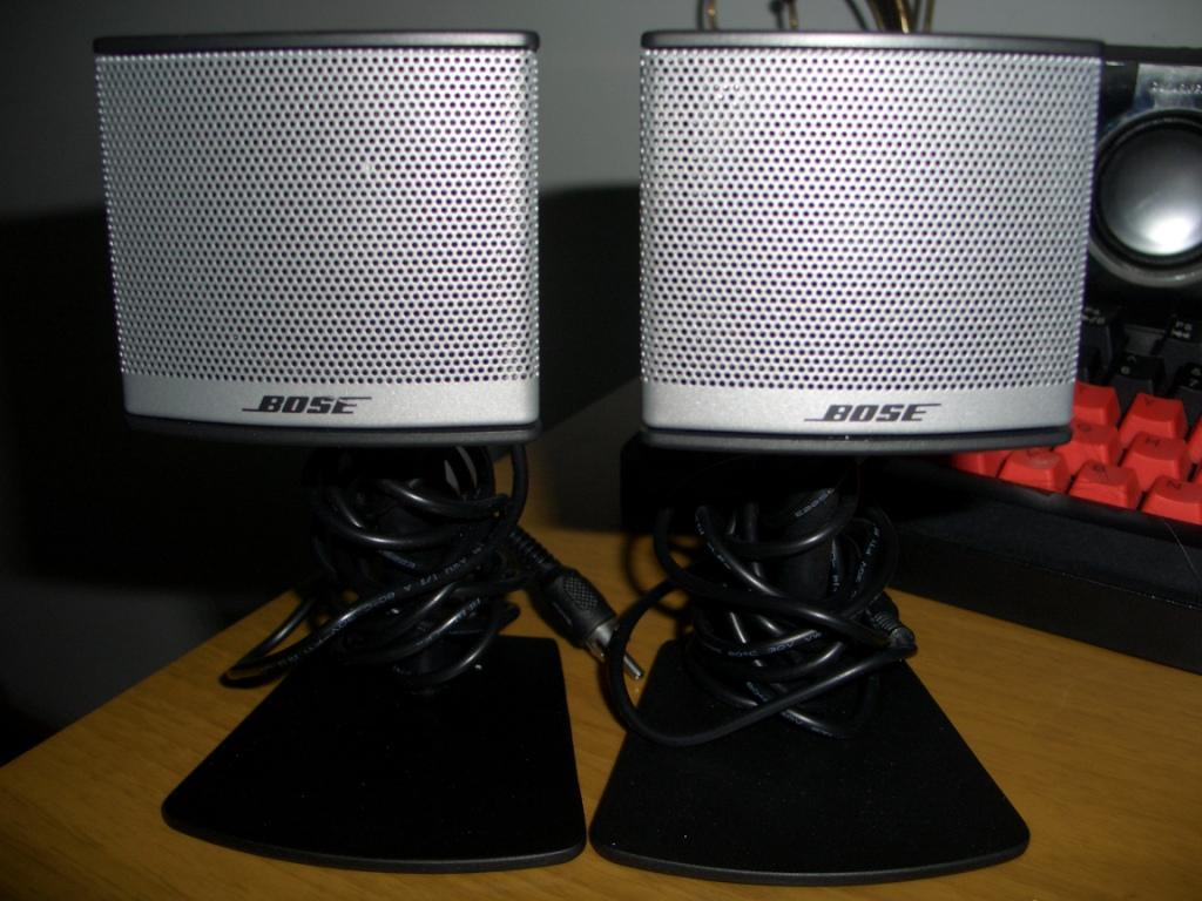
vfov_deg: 42.9
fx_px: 1146
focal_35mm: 33
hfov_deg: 55.4
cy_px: 450
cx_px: 601
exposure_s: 1/60
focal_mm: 7.1
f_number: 2.8
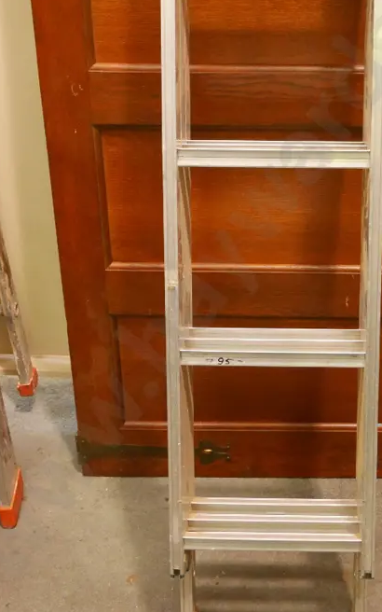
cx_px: 279
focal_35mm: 53
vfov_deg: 37.6
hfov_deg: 24.2
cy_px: 189
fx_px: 883
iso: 3200
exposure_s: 1/80
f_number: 3.9
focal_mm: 16
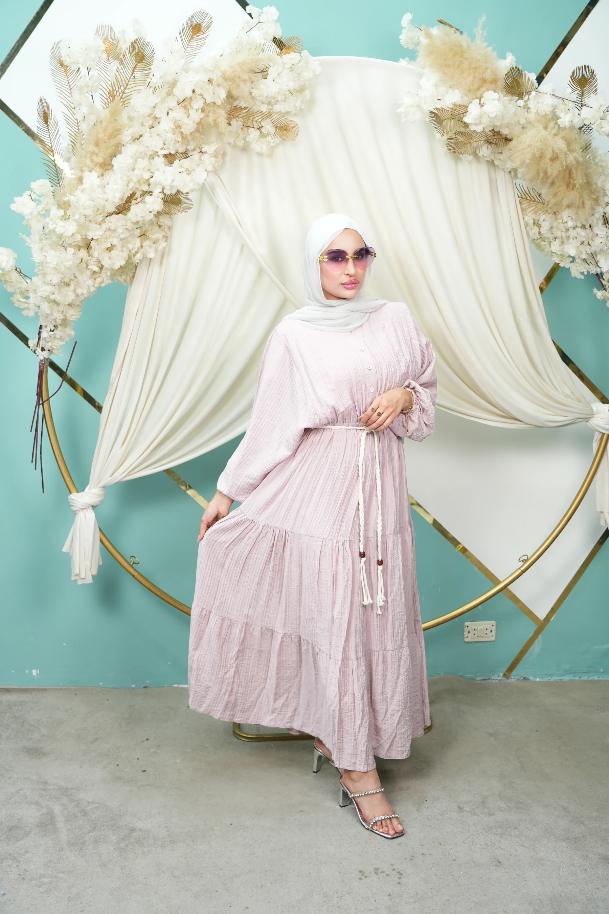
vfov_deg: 51.9
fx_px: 939
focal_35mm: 37
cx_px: 304
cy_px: 457
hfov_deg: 35.9
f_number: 4
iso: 640
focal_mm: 37
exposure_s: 1/50
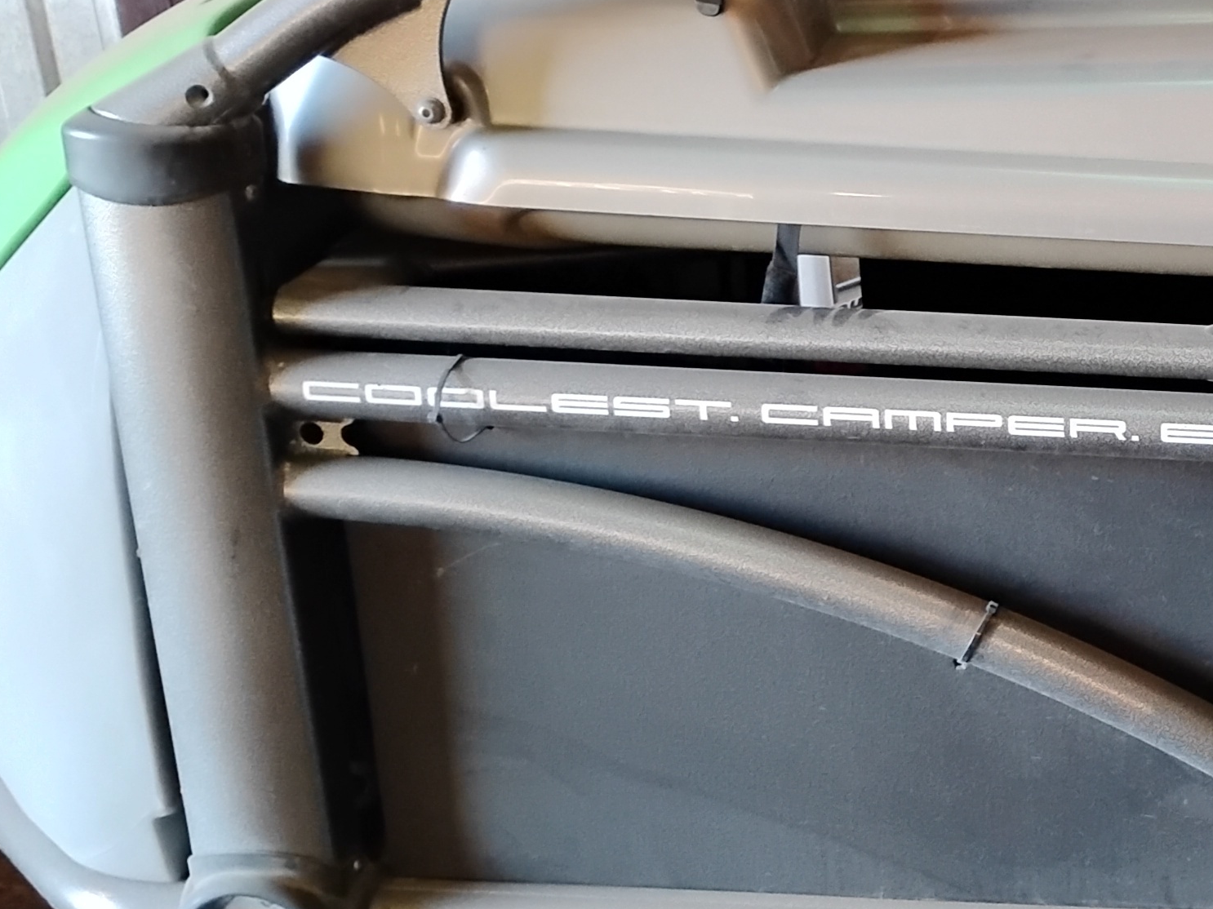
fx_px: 2698
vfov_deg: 18.9
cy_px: 755
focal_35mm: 77
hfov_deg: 22.9
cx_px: 1529
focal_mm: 4.26
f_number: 1.8
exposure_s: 1/30
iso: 1309
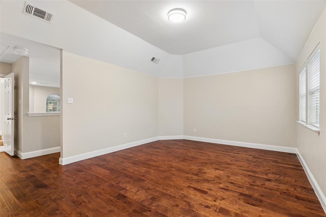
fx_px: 154
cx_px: 163
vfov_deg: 70.4
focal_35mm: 17
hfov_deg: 93.3
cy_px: 108
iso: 400
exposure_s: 1.3
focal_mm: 17
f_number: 10
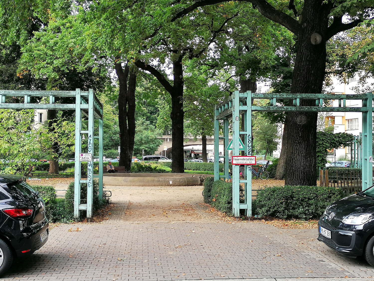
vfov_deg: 29.1
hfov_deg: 38.2
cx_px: 187
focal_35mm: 50
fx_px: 540
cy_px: 140
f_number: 1.8
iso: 50
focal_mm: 4.75
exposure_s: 1/190
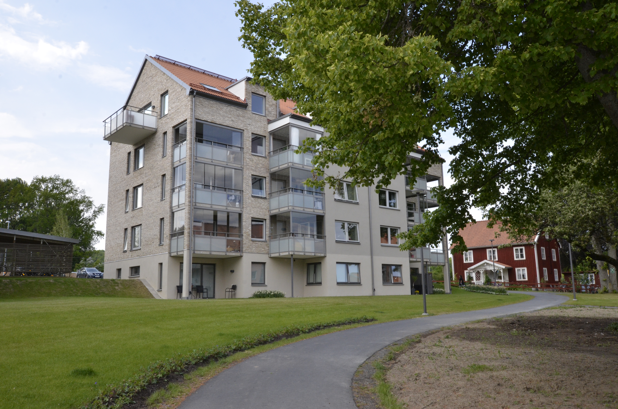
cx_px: 309
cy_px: 204
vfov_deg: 43.4
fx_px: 514
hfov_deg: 62.0
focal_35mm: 30
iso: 800
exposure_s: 1/250
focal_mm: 20
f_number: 16
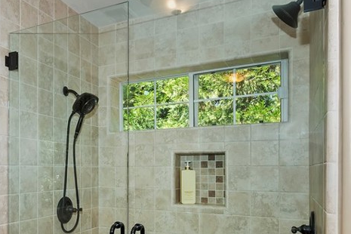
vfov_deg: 39.1
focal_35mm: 33
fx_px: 322
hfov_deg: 54.8
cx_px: 93
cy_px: 170
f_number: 8
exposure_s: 1/30
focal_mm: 10
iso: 400
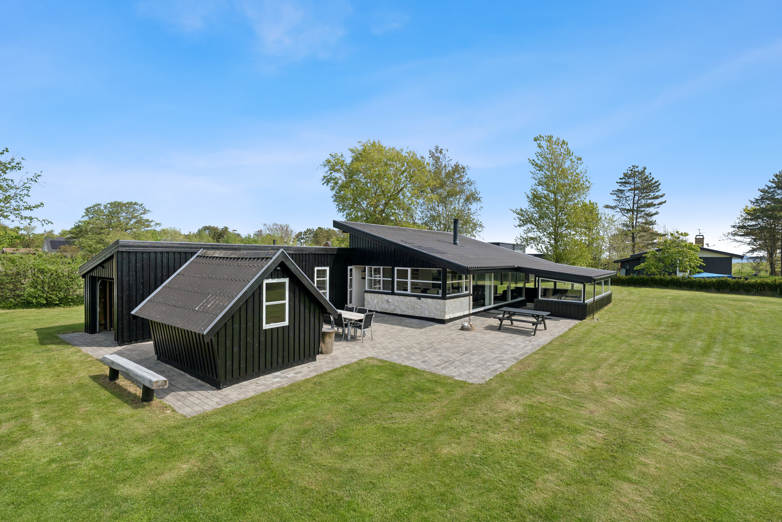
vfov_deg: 67.4
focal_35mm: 18
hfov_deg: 90.0
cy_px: 261
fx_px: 391
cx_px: 391
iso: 160
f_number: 4
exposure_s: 1/2000
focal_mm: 18
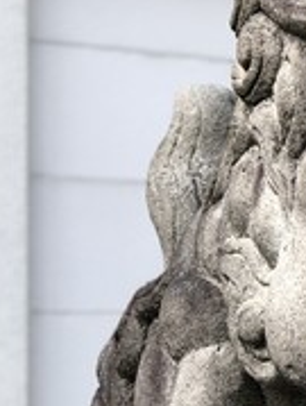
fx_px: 1679
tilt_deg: +8.6
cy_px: 154
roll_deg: +1.8
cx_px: 356
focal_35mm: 143
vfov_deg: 13.8
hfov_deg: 10.3
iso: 20
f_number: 2.8
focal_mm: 6.6
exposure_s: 1/120
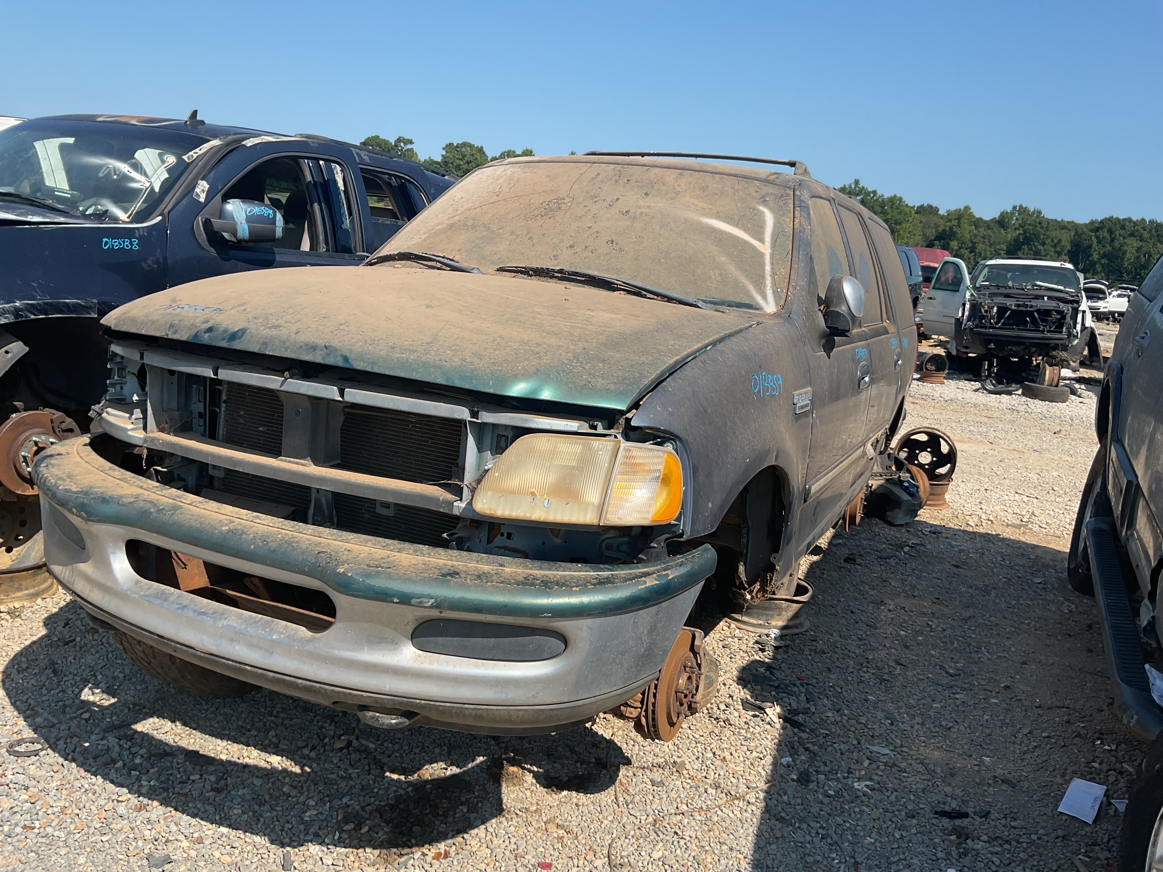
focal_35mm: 29
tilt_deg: -10.4
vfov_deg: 48.2
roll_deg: -6.5
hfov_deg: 61.7
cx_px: 582
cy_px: 436
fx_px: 974
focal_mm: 3
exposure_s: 1/1786
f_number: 1.8
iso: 16
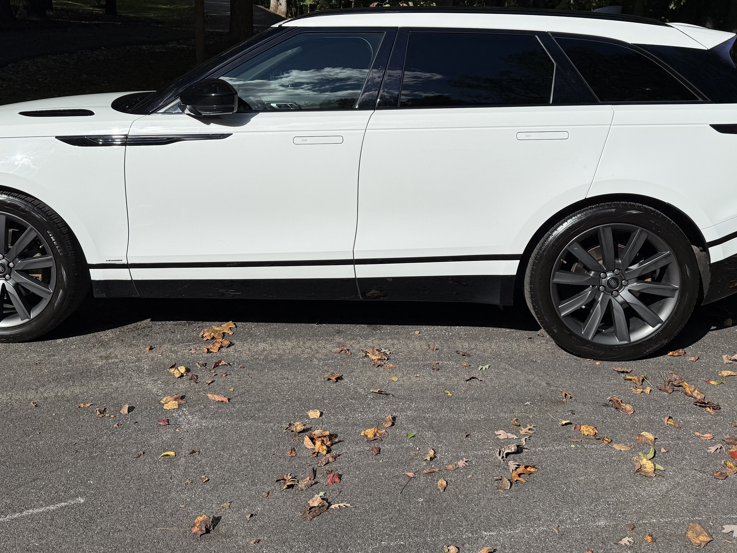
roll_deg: -0.7
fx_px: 724
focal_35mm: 34
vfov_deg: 41.3
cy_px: 190
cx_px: 349
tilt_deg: -11.7
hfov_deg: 53.9
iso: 80
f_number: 1.78
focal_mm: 6.76
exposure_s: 1/10309
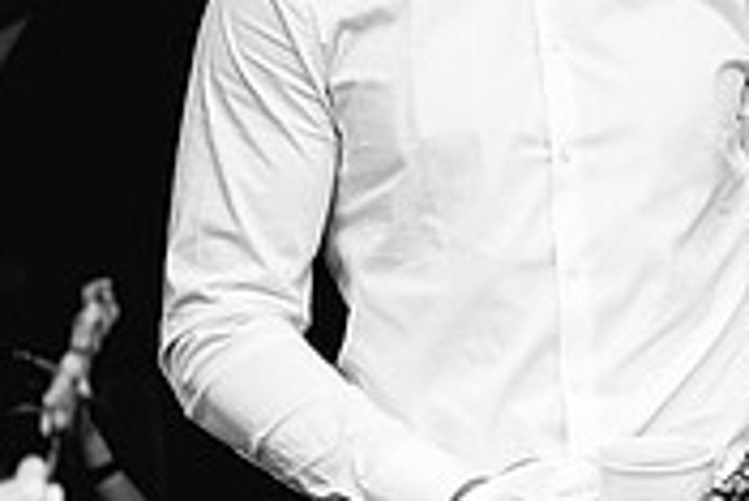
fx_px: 2415
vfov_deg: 11.8
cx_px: 1096
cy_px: 238
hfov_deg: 16.2
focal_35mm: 116
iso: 100
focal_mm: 35
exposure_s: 1/800
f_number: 1.6
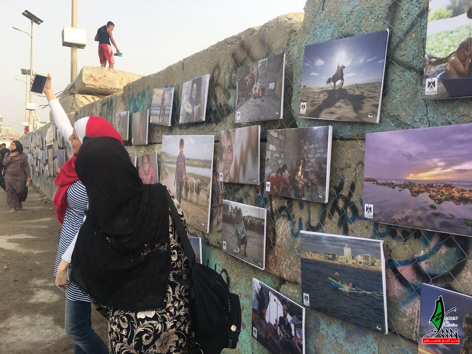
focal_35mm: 29
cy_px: 177
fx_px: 395
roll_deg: -1.8
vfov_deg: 48.2
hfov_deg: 61.7
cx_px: 236
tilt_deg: +0.8
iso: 25
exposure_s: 1/610
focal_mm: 4.15
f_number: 2.2
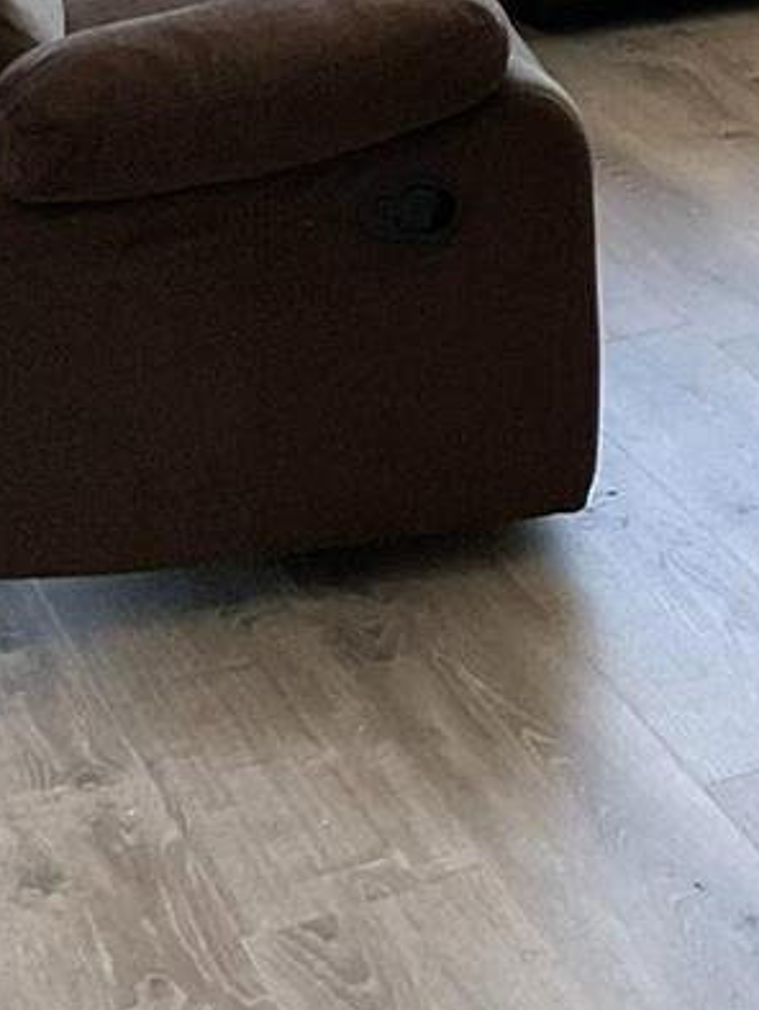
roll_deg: -1.4
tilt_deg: -5.3
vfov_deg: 15.8
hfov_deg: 12.1
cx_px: 1364
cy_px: -577
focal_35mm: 113
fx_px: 3300
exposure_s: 1/60
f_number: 1.8
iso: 64
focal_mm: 3
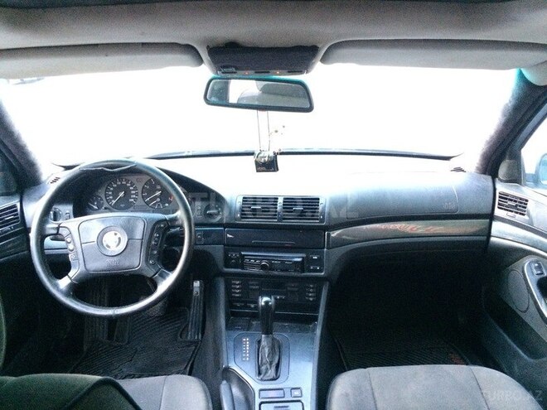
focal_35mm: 29
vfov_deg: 48.2
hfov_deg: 61.7
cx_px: 274
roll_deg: +5.6
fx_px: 458
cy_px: 205
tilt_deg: -18.1
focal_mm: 4.15
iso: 500
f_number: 2.2
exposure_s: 1/17
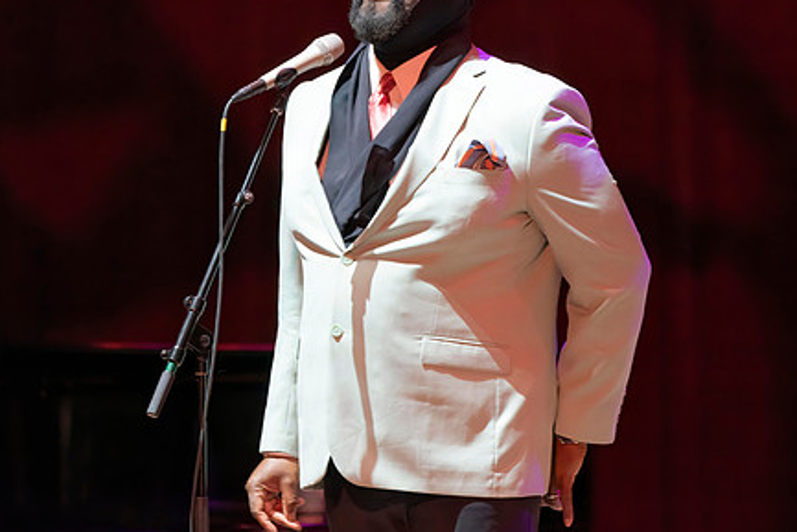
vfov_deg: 2.8
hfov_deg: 4.2
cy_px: 213
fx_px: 10984
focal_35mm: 496
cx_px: 451
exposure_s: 1/320
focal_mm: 370
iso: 5000
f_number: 5.6
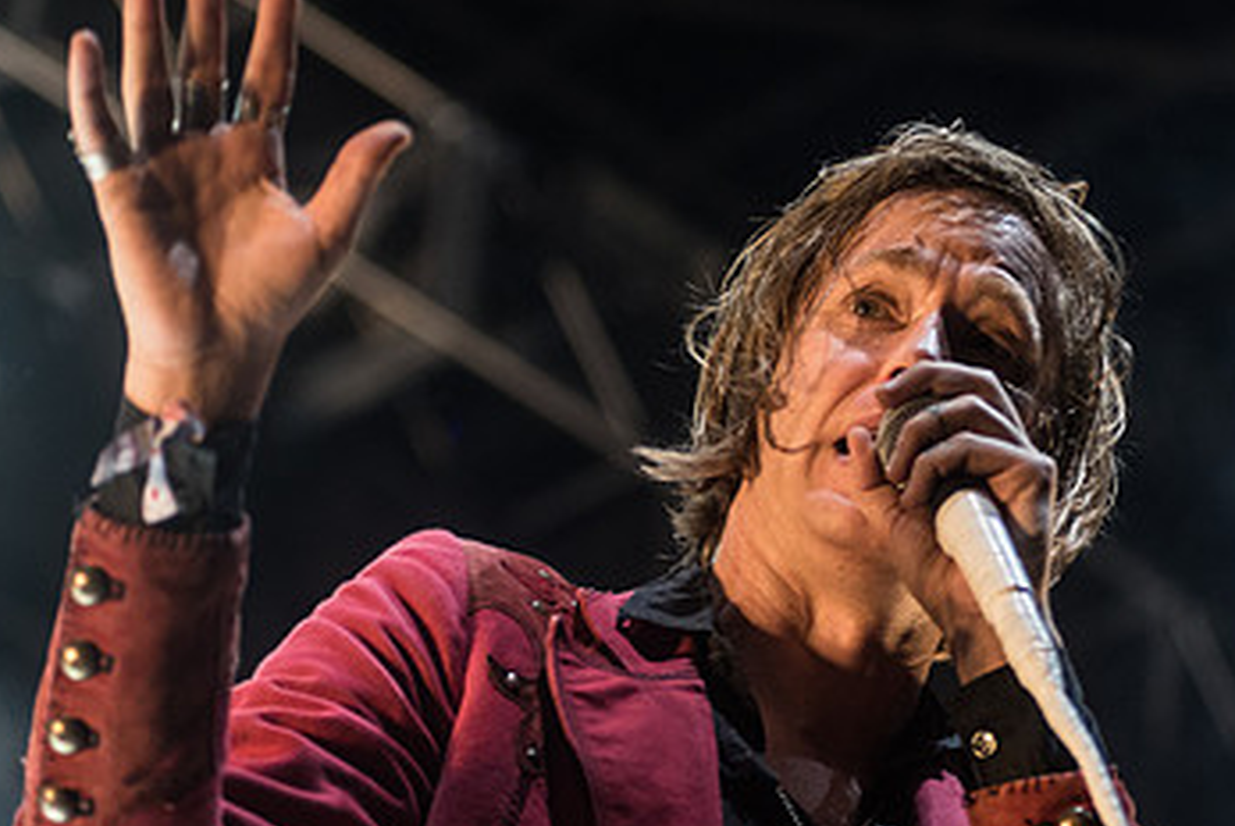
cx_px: 749
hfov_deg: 14.2
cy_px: 429
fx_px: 4944
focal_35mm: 144
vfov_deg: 9.5
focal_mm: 80
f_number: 3.5
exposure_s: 1/125
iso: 1250
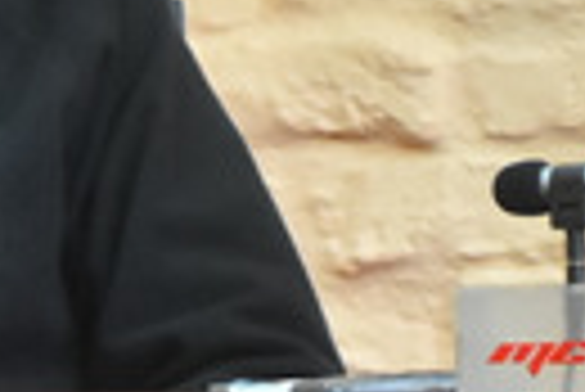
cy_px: -167
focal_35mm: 626
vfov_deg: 2.2
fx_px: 10184
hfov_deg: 3.3
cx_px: 828
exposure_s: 1/125
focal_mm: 68
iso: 2000
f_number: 4.5
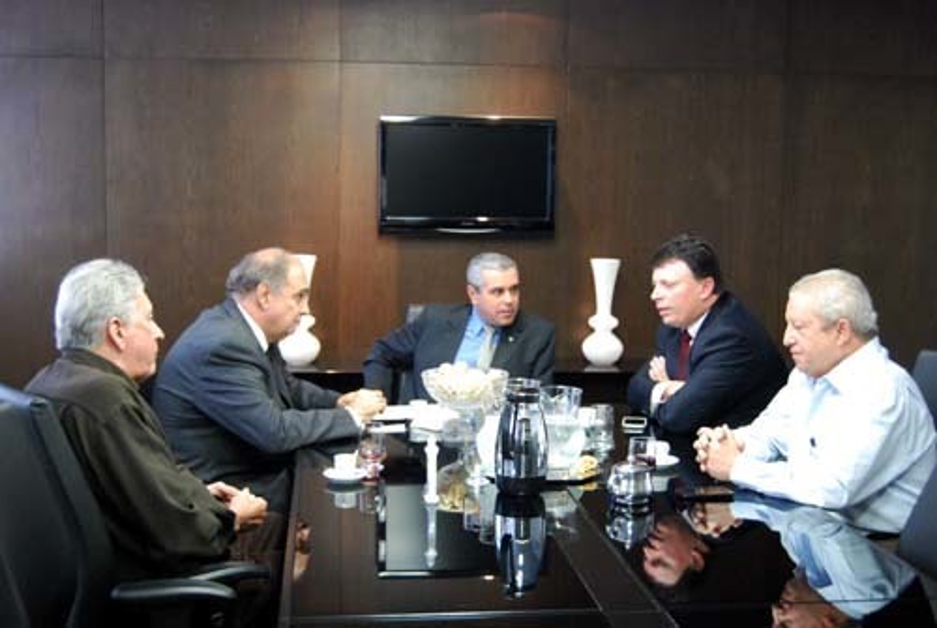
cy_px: 314
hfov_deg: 42.3
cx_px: 468
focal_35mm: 46
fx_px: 1212
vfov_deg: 29.0
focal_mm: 31
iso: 1600
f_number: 4.5
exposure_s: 1/15
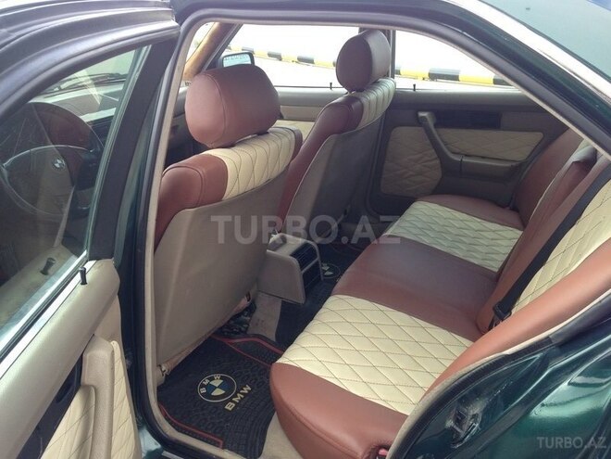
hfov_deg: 55.4
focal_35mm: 33
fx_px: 582
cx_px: 306
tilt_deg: -23.6
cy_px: 230
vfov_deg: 42.9
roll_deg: +2.9
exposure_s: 1/159
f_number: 2.4
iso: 50
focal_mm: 4.12
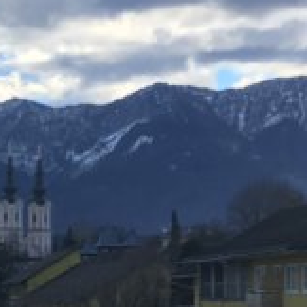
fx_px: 1585
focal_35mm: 158
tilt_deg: +1.1
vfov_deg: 11.0
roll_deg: -1.1
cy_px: 280
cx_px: -351
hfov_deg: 10.1
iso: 25
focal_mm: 4.15
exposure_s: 1/1131
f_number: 2.2
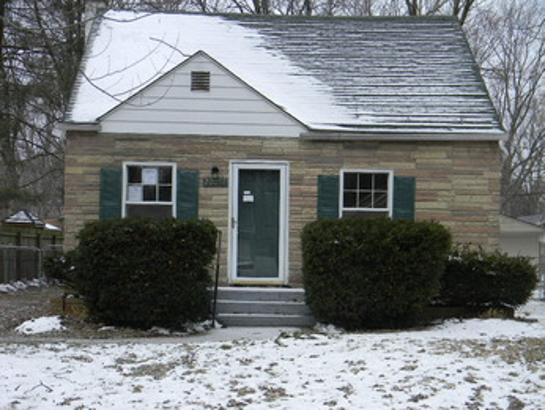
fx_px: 882
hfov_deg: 34.3
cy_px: 205
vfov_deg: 26.1
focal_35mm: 56
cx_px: 272
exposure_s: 1/451
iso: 80
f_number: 4.1
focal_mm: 10.1
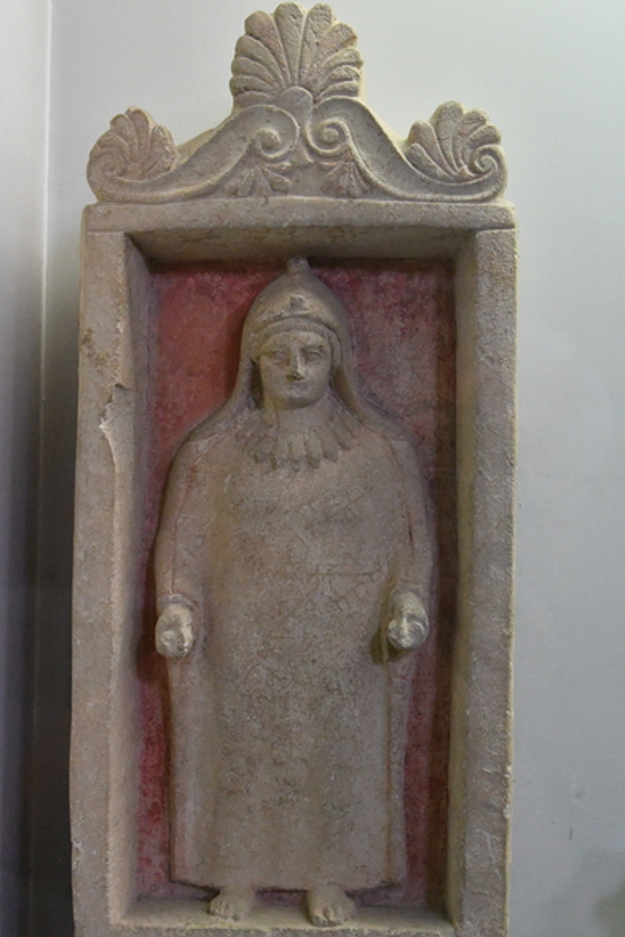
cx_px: 338
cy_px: 475
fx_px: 1667
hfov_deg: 21.2
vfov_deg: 31.4
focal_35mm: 64
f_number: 6.3
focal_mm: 38
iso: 8000
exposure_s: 1/250
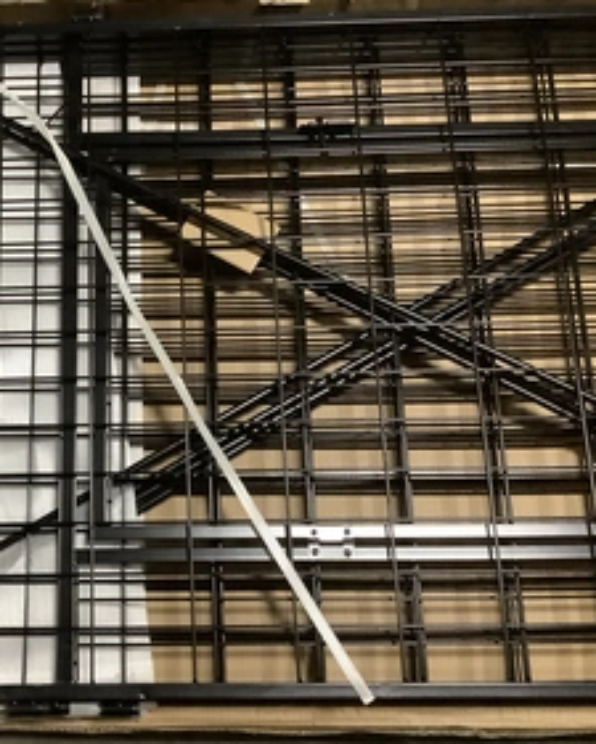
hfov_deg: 34.0
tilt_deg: -76.1
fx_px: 948
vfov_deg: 42.9
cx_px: 130
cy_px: 368
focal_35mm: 43
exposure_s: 1/30
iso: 500
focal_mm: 3.3
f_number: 2.4
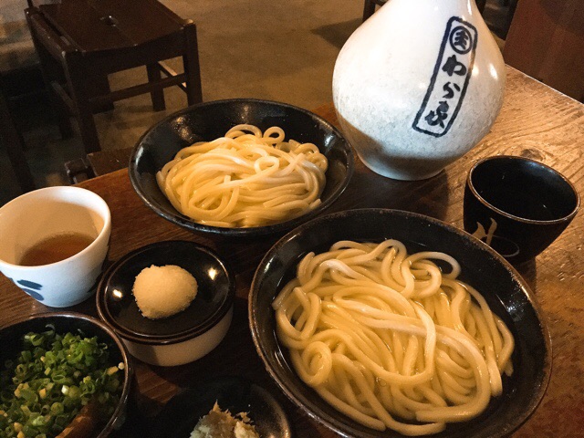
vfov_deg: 45.4
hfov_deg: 58.4
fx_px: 523
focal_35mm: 31
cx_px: 292
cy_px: 219
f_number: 2.4
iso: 250
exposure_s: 1/15
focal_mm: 3.3
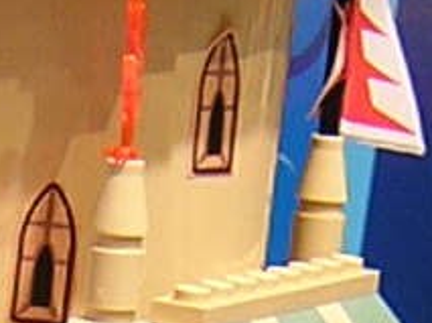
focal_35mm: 271
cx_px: -32
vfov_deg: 5.2
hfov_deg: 7.3
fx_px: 3376
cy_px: 908
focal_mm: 4.7
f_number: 2.6
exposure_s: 1/4.2
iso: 100
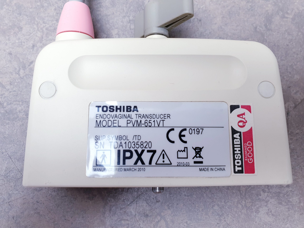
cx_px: 152
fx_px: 228
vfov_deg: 53.1
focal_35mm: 26
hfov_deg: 67.3
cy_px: 114
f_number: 2.4
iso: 80
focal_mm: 4.3
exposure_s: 1/50
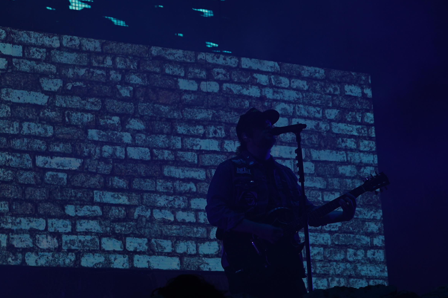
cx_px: 199
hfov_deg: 20.4
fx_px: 1244
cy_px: -20
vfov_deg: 13.4
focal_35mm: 100
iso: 100
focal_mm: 39
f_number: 6.3
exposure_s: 1/100
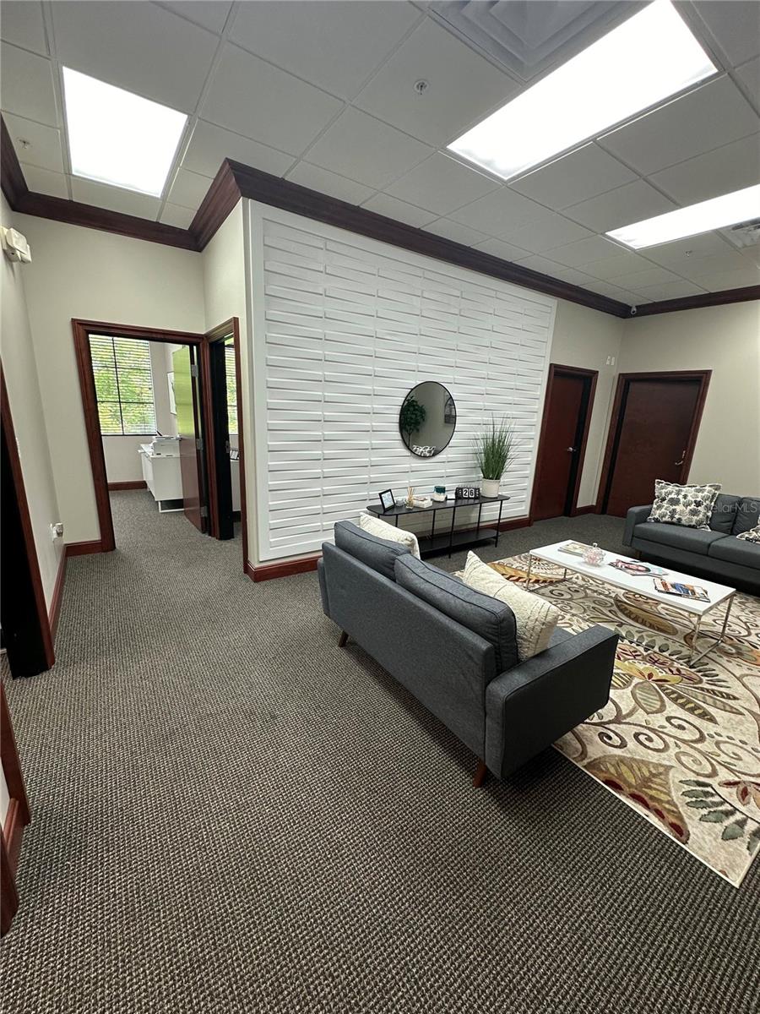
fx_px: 410
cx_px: 380
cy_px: 507
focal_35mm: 14
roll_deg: -3.7
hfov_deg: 85.7
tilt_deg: -13.6
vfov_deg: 102.1
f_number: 2.2
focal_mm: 2.22
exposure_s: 1/64
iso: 100
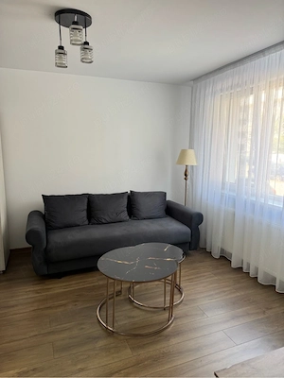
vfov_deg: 71.6
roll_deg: -0.7
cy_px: 189
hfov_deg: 56.8
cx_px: 142
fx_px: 263
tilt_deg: -9.4
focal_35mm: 24
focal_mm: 6.76
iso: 160
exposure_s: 1/121
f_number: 1.78
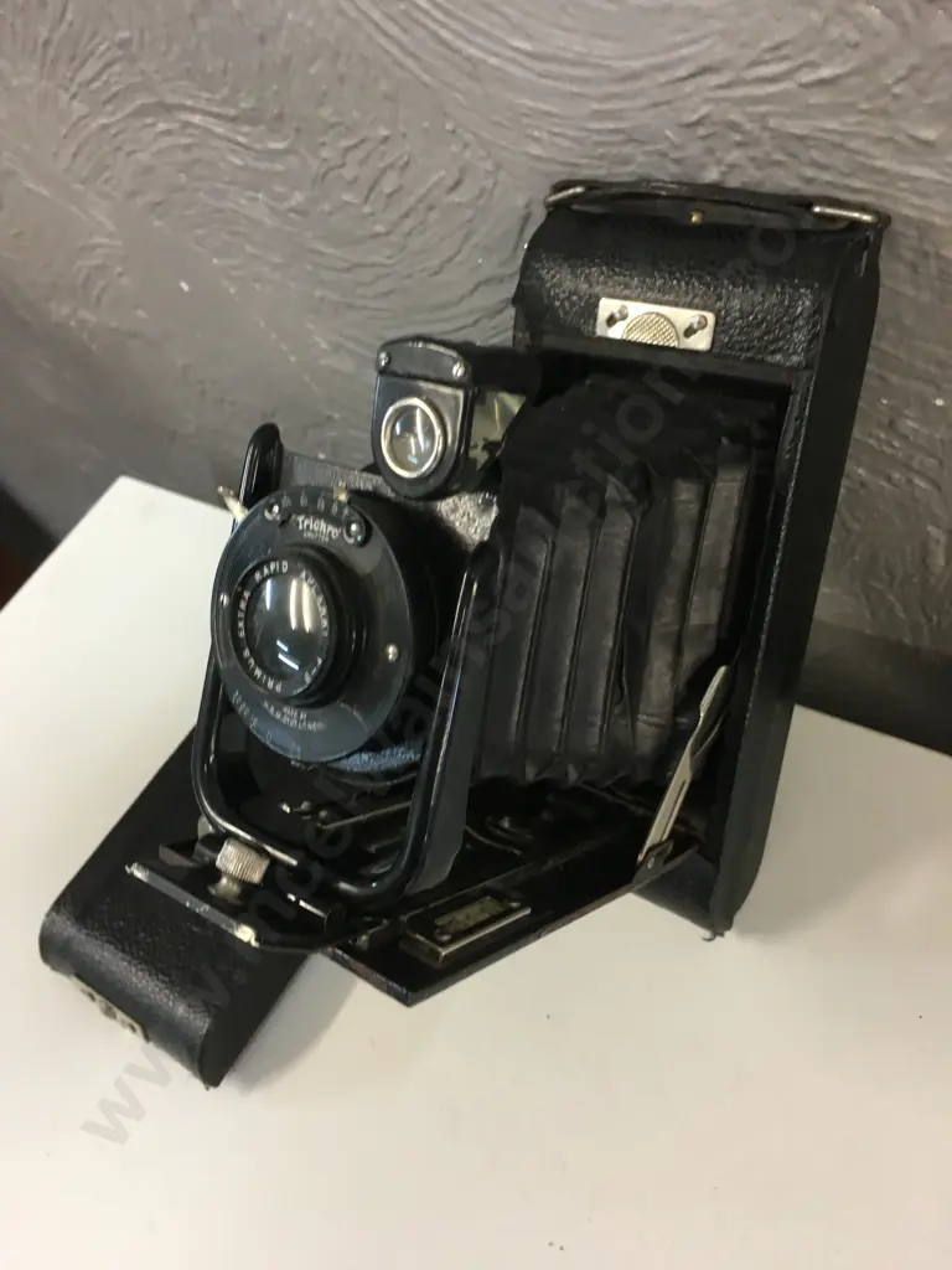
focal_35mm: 29
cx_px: 476
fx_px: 1063
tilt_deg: -48.2
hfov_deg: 48.2
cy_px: 635
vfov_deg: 61.7
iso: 80
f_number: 2.2
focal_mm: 4.15
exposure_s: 1/17
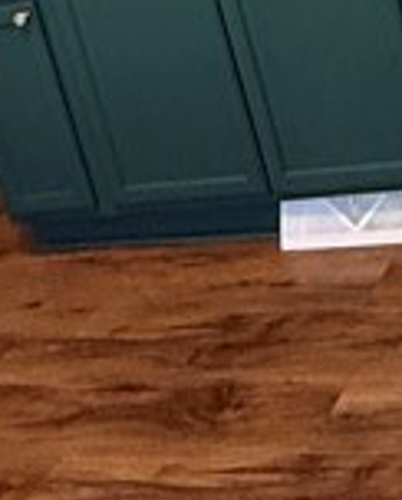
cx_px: 428
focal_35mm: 92
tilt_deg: -6.7
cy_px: -191
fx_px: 1365
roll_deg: +13.1
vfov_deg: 18.9
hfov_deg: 16.3
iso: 400
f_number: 2.2
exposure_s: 1/81
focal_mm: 2.22
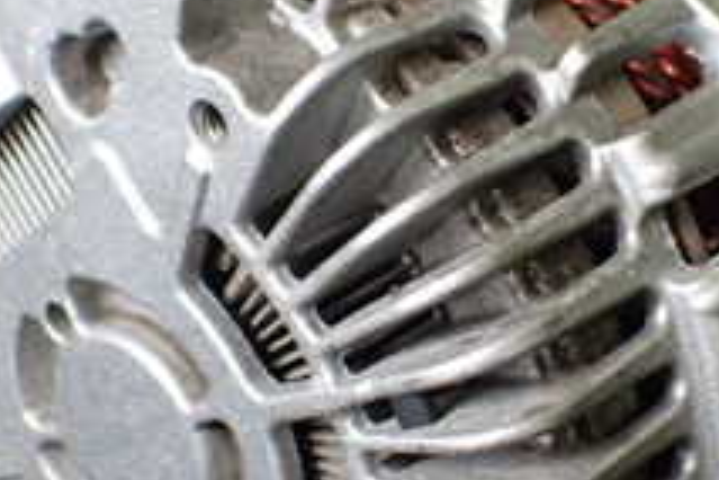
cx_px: 442
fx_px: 1757
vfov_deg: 15.5
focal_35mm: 88
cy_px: 220
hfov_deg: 23.1
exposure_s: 1/125
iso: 640
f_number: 2.3
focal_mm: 5.4
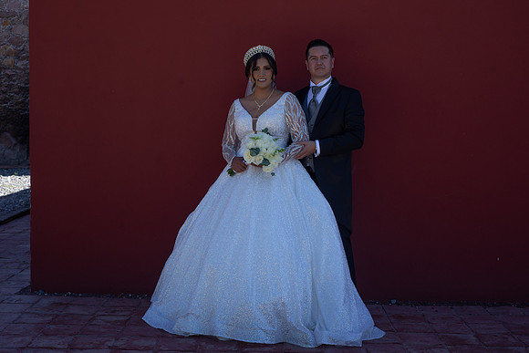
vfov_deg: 27.0
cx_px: 264
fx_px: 735
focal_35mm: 50
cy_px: 176
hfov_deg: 39.6
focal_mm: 50
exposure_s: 1/250
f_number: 6.3
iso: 100
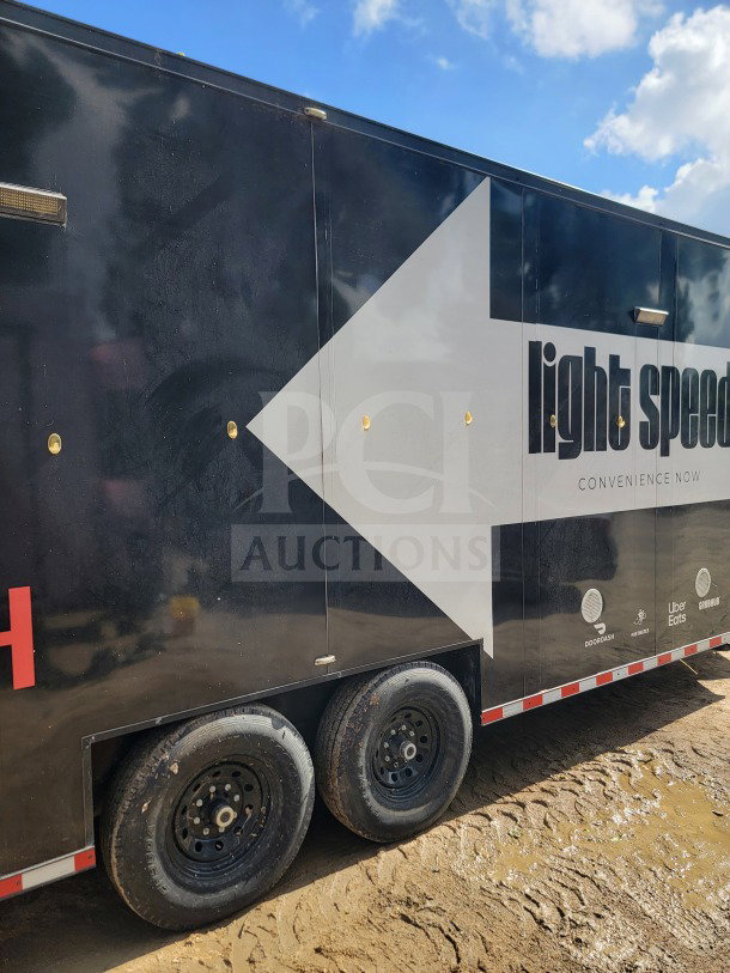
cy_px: 486
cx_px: 365
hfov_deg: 56.8
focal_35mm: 24
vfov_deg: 71.6
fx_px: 675
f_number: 1.8
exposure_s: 1/519
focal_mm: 6.7
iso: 16
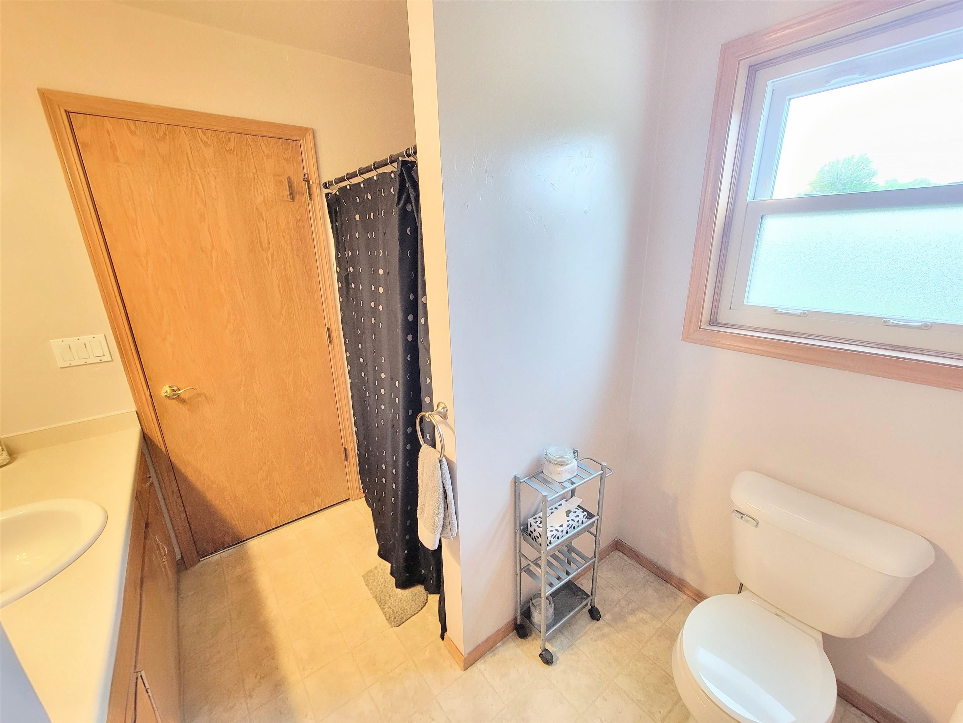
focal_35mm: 13
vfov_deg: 89.9
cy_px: 362
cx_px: 482
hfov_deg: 106.2
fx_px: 362
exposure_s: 1/40
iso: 320
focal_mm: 2.2
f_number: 2.2
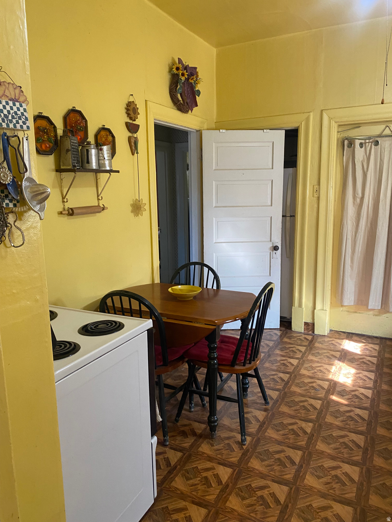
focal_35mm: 26
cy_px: 261
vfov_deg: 67.3
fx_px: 393
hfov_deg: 53.1
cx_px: 196
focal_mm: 4.25
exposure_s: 1/60
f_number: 1.8
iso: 250
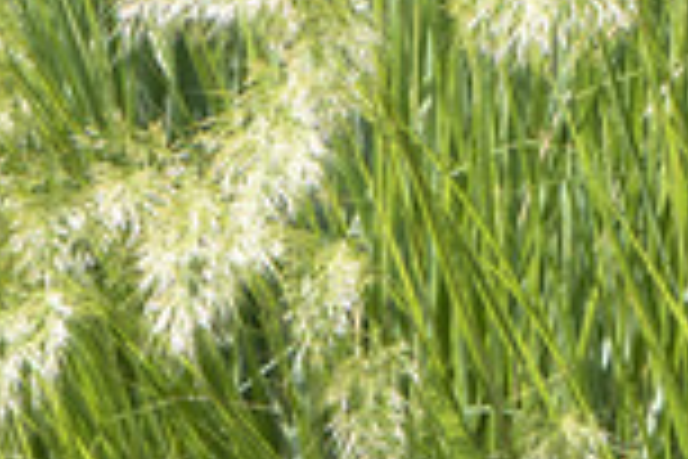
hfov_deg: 2.9
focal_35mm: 704
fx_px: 13453
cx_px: 863
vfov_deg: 2.0
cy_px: -40
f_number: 11
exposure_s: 1/125
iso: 200
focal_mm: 105
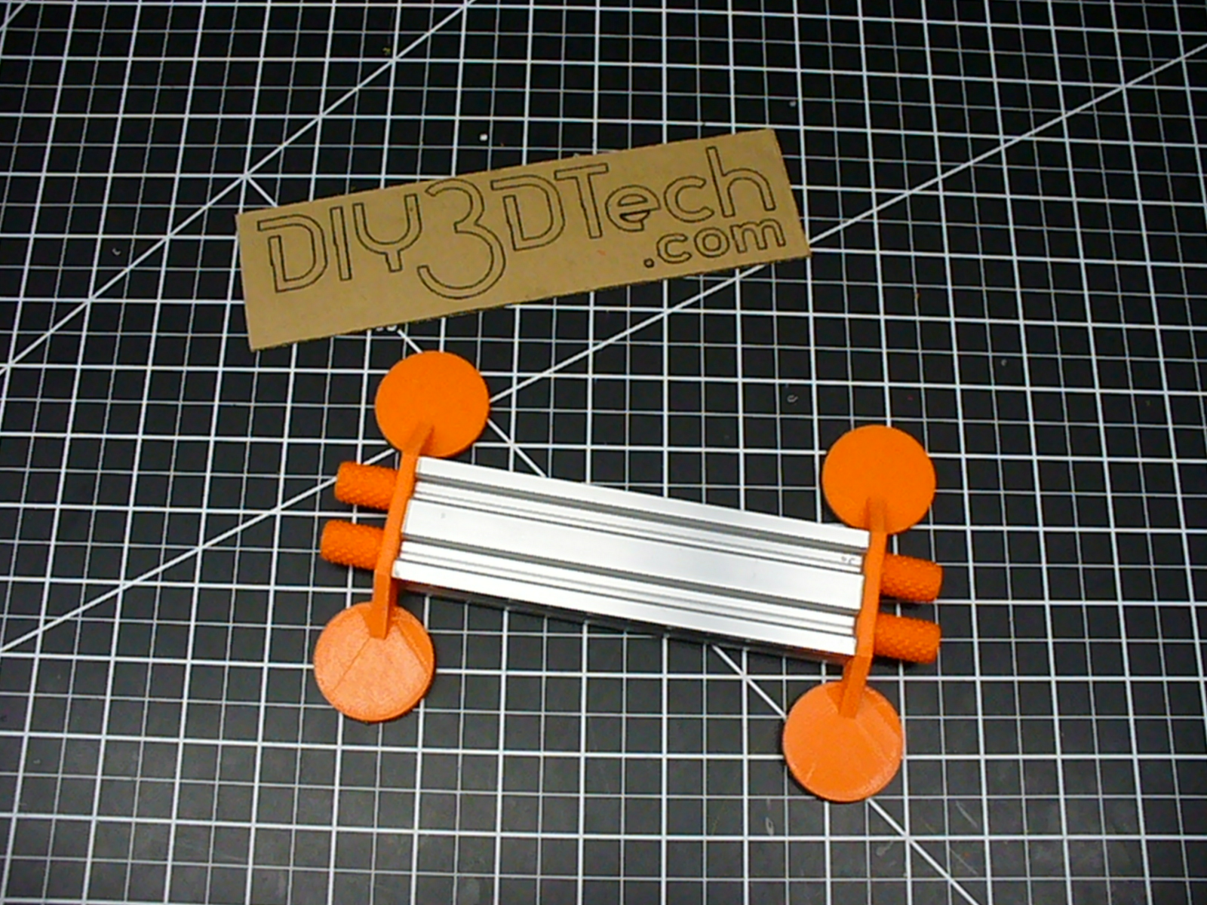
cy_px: 452
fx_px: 1290
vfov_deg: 38.7
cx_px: 604
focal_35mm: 37
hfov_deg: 50.1
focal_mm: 6.1
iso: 800
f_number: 2.8
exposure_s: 1/250
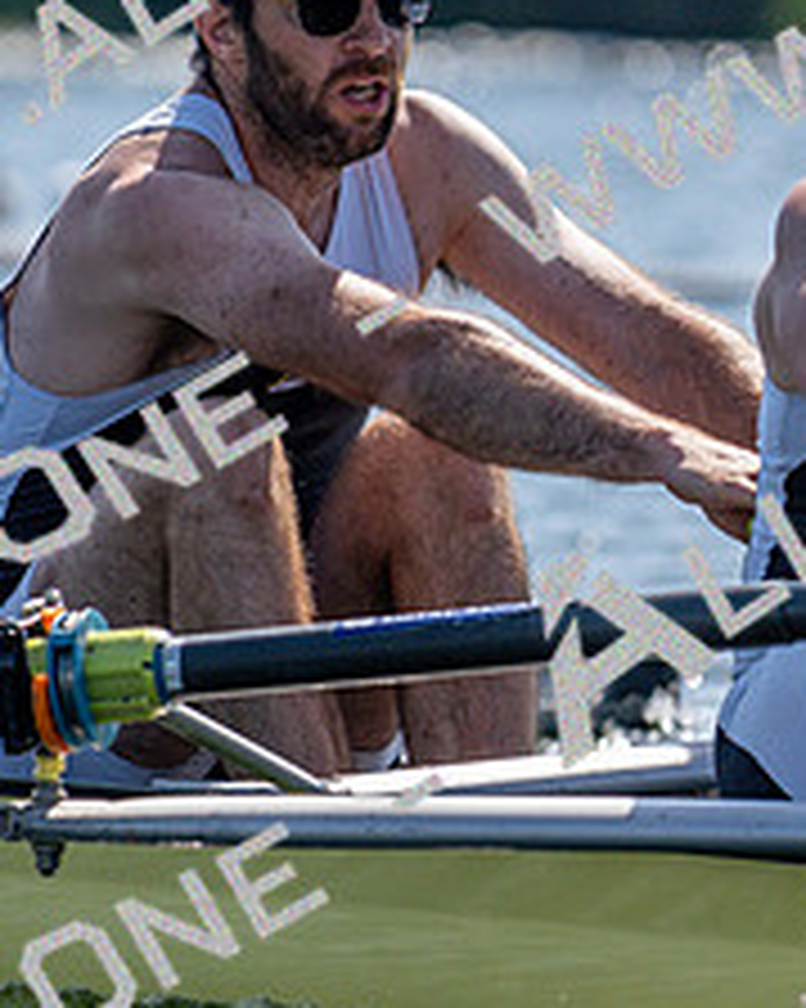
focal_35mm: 766
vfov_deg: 2.5
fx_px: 22856
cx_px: 153
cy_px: 340
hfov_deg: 2.0
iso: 400
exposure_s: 1/2000
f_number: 6.3
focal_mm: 315
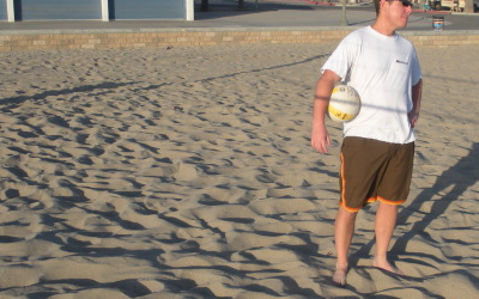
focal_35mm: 61
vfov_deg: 21.3
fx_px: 796
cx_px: 347
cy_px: 159
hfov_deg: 33.0
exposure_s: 1/563
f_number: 3.5
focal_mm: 6.3
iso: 64
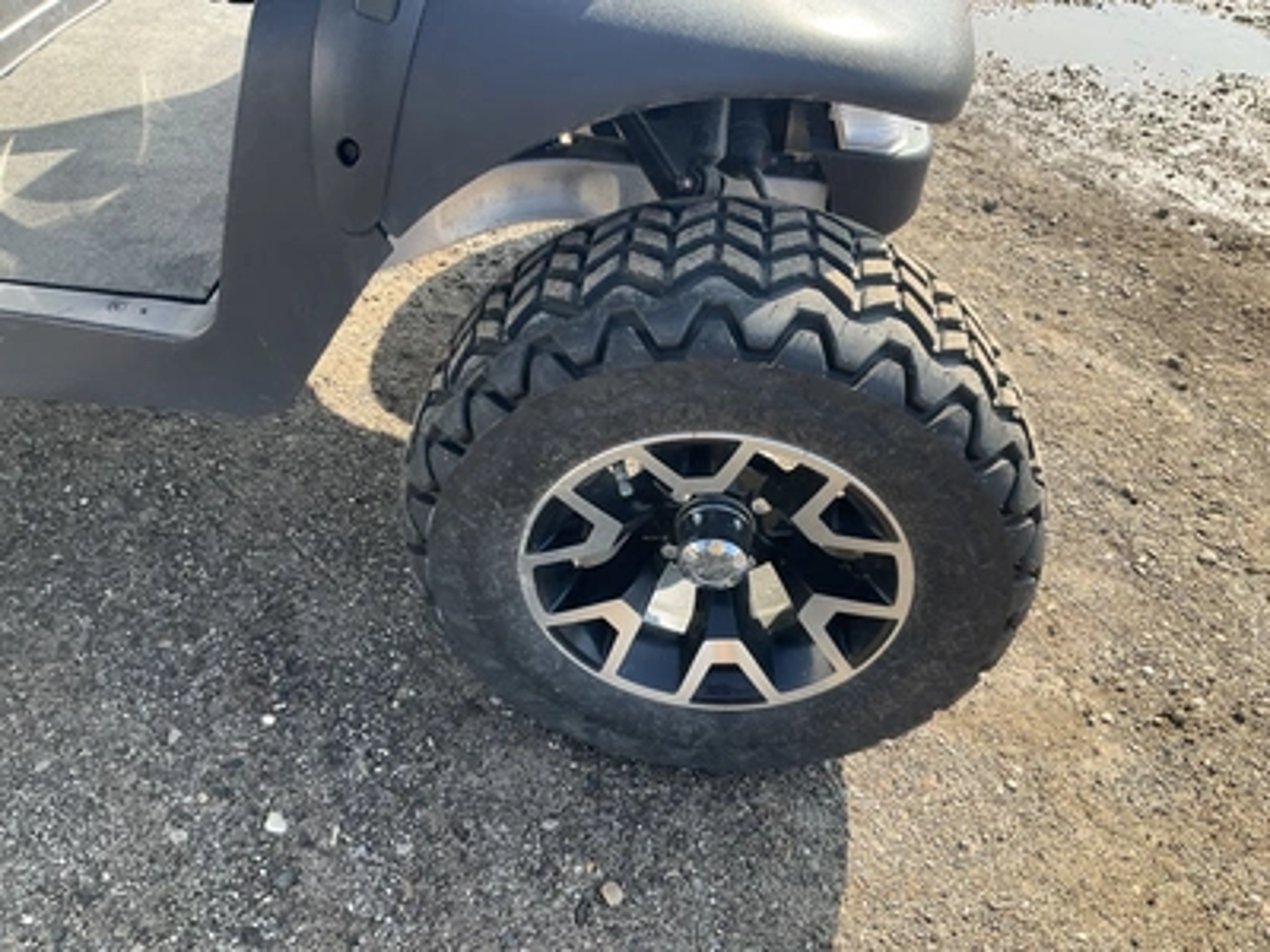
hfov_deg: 61.7
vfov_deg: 48.2
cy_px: 476
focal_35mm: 29
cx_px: 635
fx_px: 1064
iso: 25
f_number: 1.8
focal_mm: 3
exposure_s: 1/284
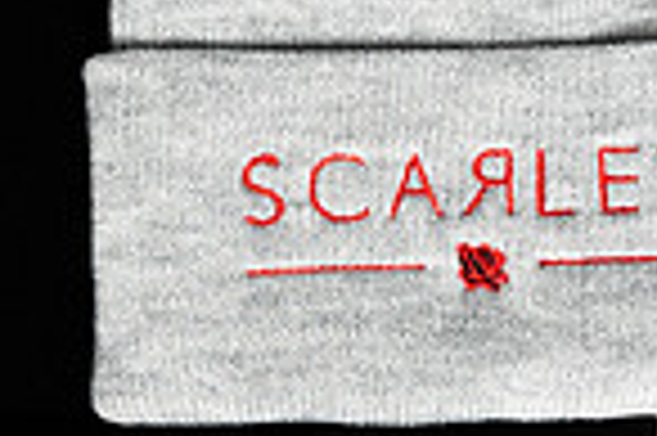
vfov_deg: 9.8
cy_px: 178
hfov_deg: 14.7
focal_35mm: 139
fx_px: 2534
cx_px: 216
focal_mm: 35
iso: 100
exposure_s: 1/160
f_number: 7.1
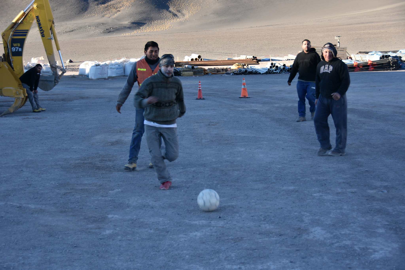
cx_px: 202
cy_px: 135
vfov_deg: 19.7
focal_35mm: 69
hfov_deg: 29.2
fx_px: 776
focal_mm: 46
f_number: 4.5
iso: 100
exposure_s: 1/125
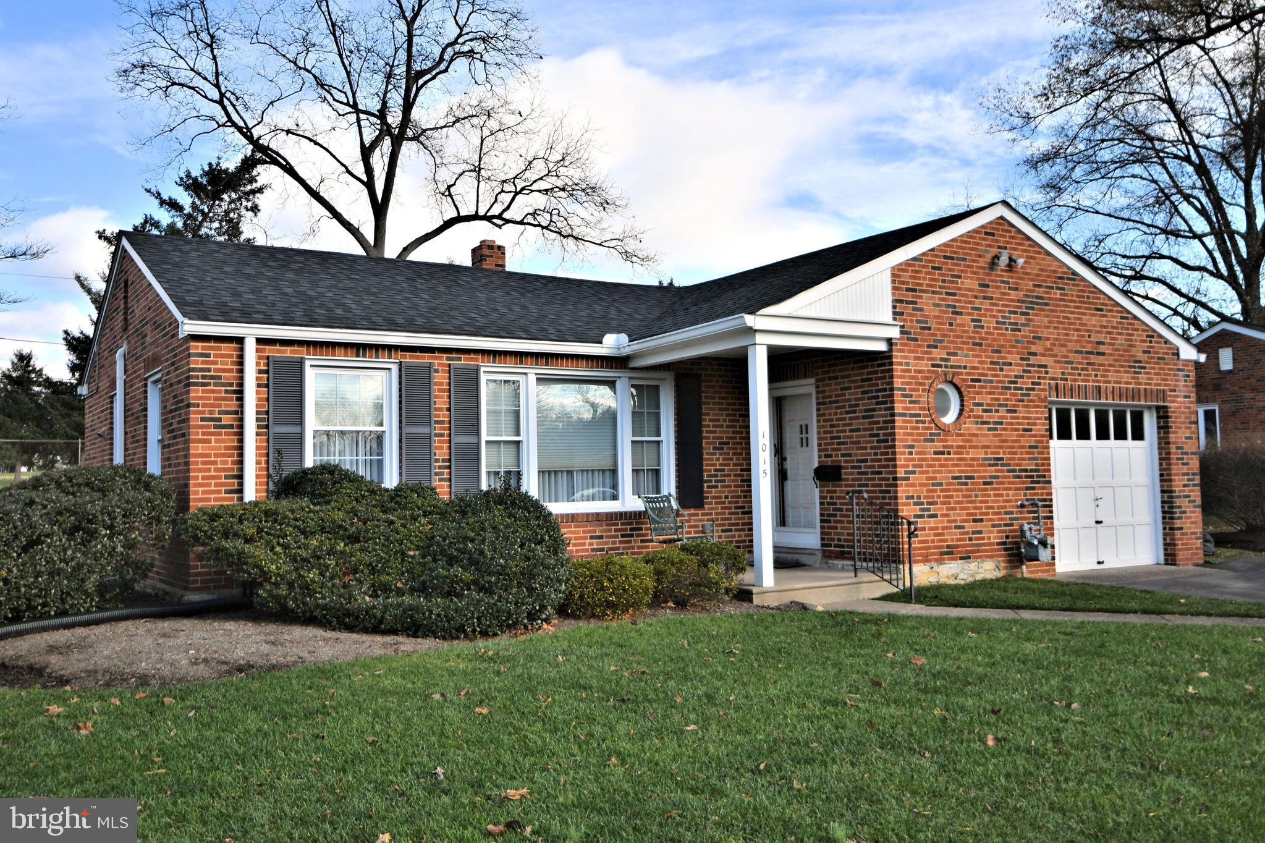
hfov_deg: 61.9
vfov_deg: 43.6
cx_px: 632
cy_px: 422
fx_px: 1054
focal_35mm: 30
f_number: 4.5
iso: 200
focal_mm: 20
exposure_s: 1/1000
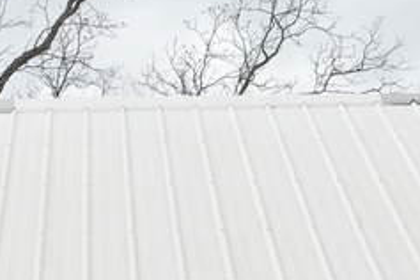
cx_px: 28
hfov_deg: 10.7
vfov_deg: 7.0
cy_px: 533
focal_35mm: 191
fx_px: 2228
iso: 100
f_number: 5
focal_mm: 10.26
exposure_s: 1/320
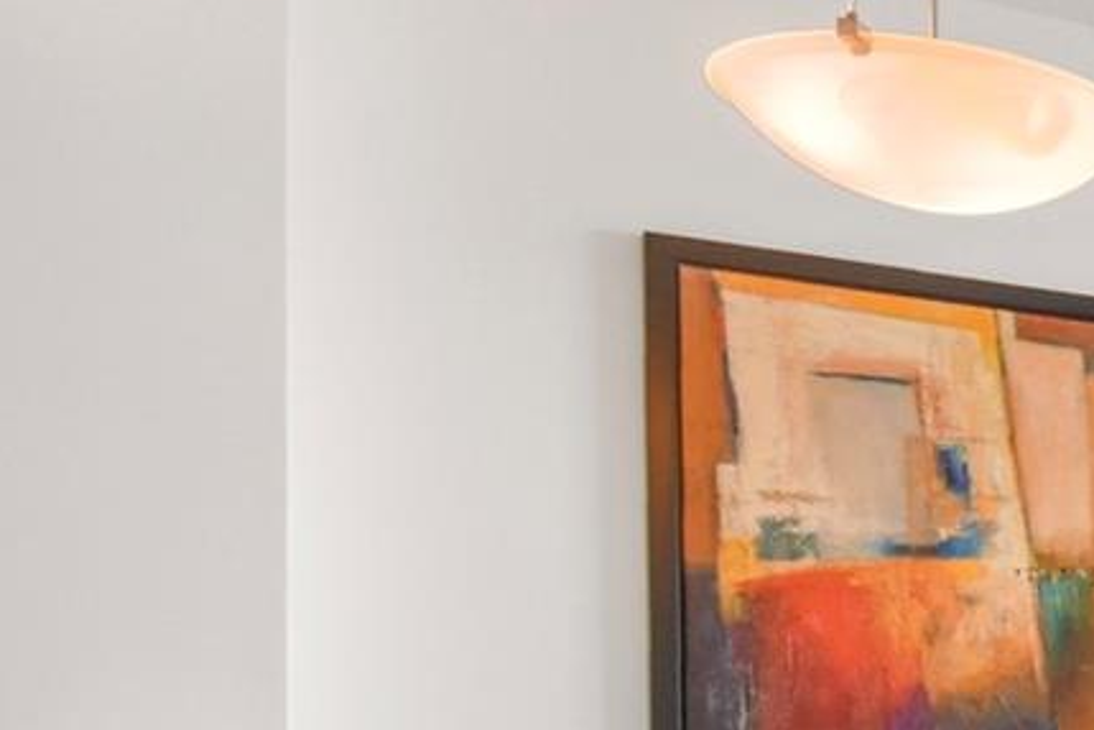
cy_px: 909
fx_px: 1702
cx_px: 1915
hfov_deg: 22.6
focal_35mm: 56
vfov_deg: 22.1
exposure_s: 1/320
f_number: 5.6
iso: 250
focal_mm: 10
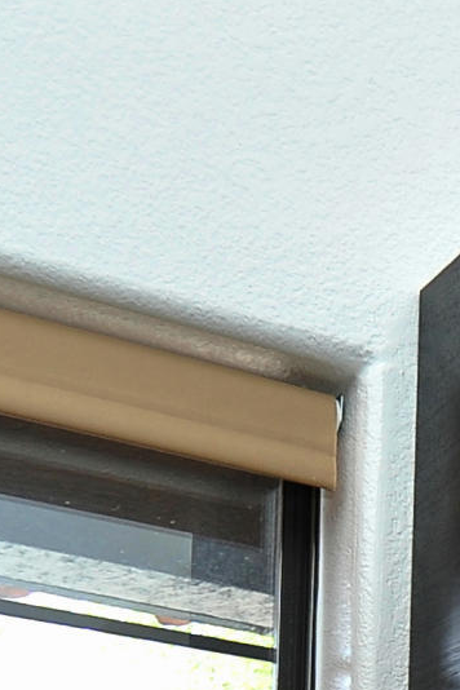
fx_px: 1936
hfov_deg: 12.4
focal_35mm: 101
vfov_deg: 16.8
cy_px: 1233
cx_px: 827
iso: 640
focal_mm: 18
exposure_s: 1/30
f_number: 7.1
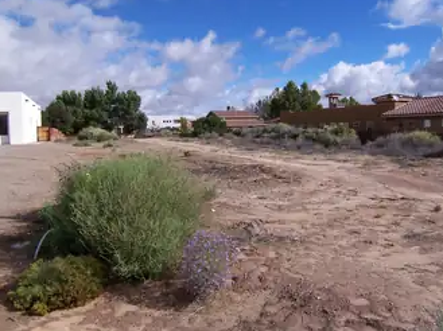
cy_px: 152
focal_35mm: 28
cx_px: 248
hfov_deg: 63.3
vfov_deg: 49.6
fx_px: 358
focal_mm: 3.8
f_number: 5.6
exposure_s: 1/400
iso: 64
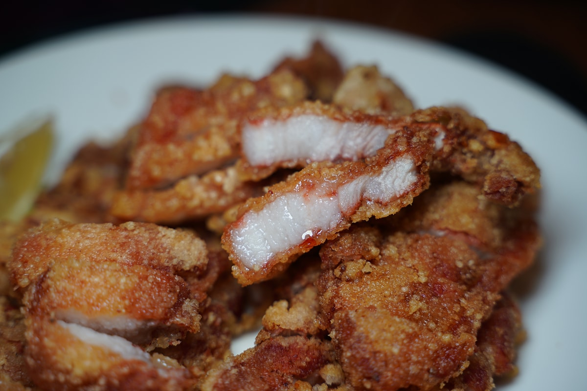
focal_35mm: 75
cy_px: 196
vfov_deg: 18.2
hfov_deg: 27.0
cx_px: 294
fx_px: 1223
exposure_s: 1/80
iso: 125
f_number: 4
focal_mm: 75
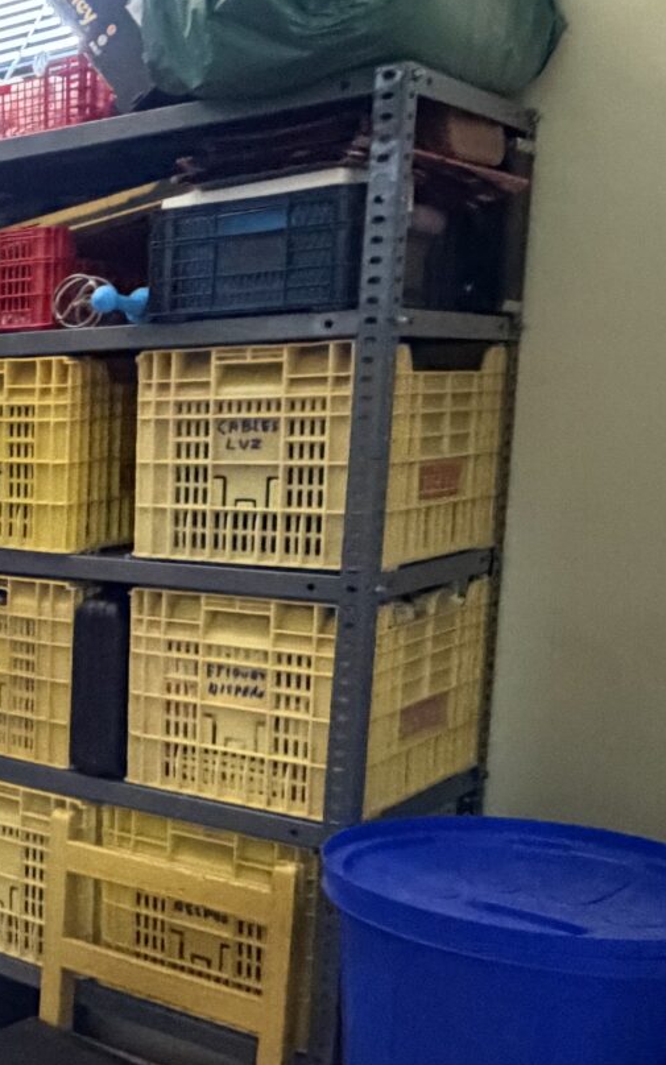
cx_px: -346
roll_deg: +2.6
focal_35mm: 47
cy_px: 616
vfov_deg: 42.5
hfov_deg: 22.3
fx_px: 1365
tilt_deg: -9.3
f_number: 2.2
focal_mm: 2.22
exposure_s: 1/60
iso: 1000
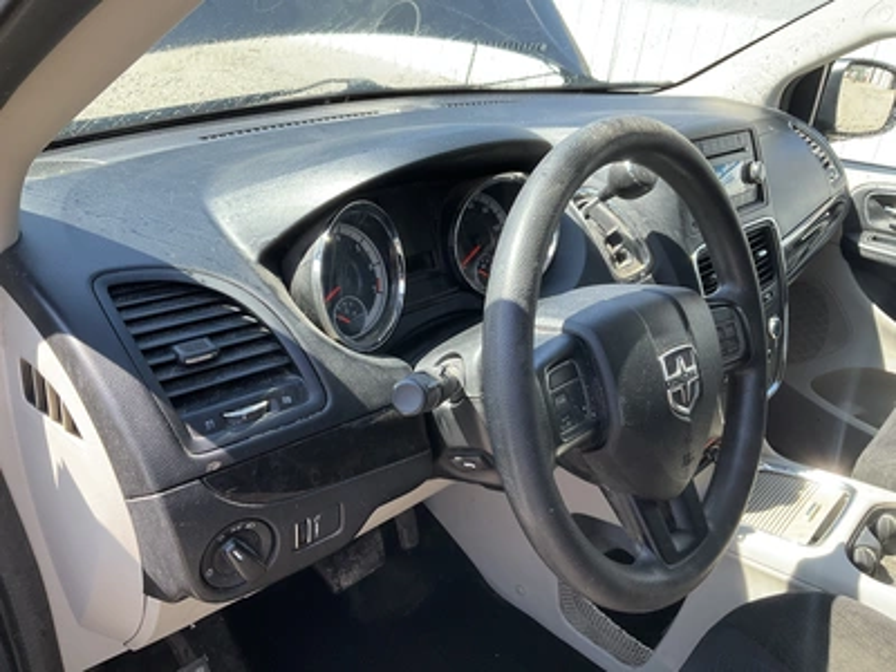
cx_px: 448
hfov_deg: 61.7
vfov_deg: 48.2
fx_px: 751
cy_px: 336
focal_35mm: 29
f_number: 1.8
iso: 25
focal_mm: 3
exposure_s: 1/183
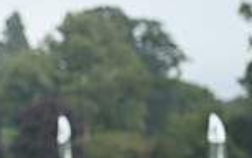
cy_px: 98
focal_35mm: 501
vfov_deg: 2.6
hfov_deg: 4.1
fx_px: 3445
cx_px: -216
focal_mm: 130
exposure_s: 1/1250
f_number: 4.8
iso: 560
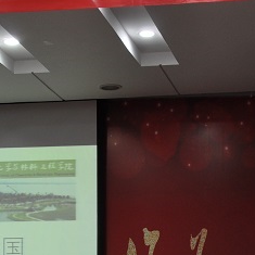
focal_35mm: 130
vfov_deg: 13.1
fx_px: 1083
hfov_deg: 13.4
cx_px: 155
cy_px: 287
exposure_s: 1/15
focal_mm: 30
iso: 450
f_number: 4.2
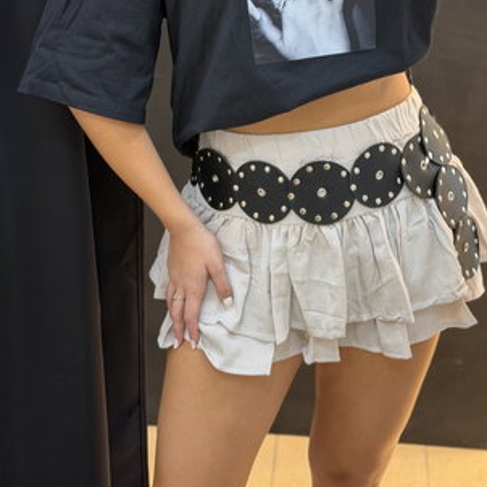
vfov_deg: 23.0
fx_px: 1194
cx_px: 311
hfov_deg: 23.0
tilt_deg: -25.6
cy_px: 173
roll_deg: -1.3
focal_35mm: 75
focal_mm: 6.76
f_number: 1.78
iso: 125
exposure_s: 1/50
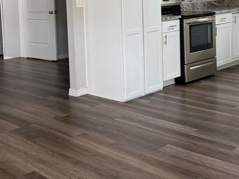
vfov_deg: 25.0
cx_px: 86
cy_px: 25
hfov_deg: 33.6
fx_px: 393
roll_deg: +2.7
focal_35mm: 57
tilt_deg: -4.8
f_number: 1.78
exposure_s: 1/94
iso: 200
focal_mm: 6.76
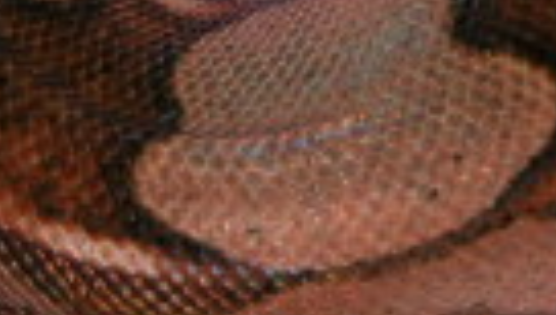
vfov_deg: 2.1
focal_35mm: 593
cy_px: -143
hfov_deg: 3.6
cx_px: 98
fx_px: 8756
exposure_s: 1/125
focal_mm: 29.5
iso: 100
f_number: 3.7
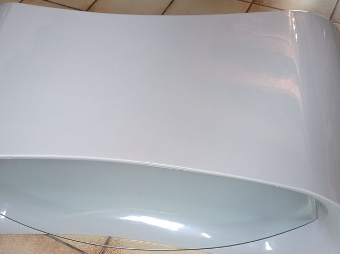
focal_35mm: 44
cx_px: 137
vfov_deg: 32.6
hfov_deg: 42.8
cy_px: 167
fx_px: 432
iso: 285
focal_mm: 4.74
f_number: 1.79
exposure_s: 1/33.3
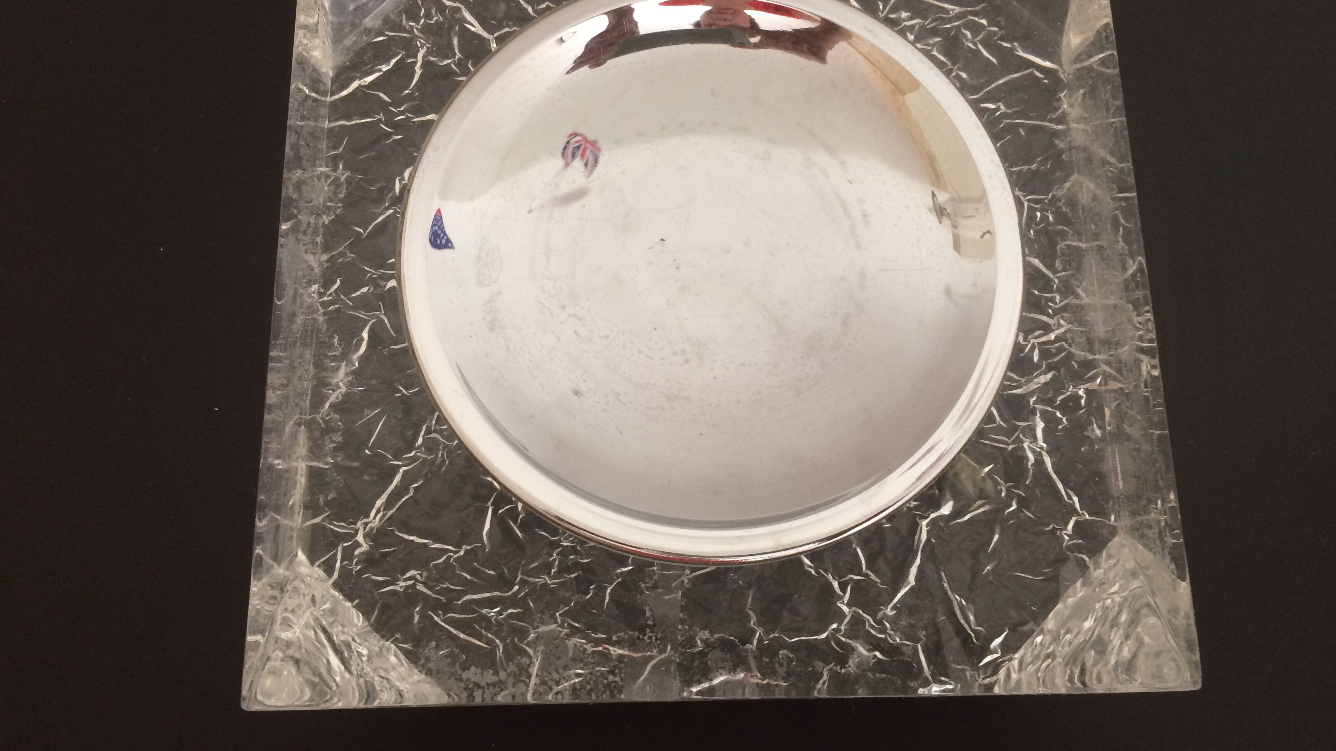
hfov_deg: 61.0
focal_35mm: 32
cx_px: 674
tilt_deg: -73.3
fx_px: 1134
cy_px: 312
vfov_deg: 36.6
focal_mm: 4.15
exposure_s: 1/33
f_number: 2.2
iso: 160
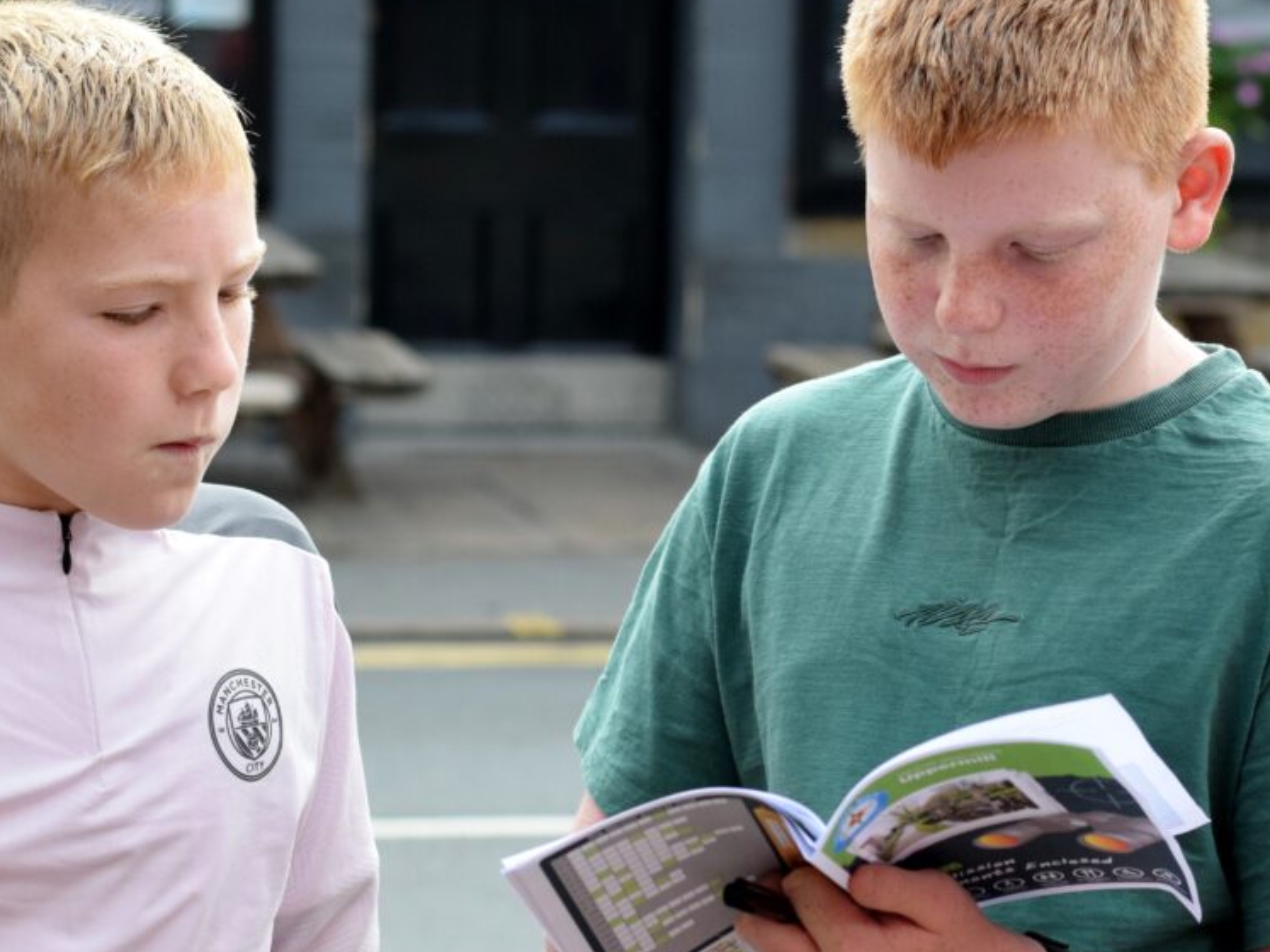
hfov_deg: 14.2
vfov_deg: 10.7
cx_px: 772
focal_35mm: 139
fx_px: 5099
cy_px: 663
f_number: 4
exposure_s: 1/1000
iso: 560
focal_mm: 50
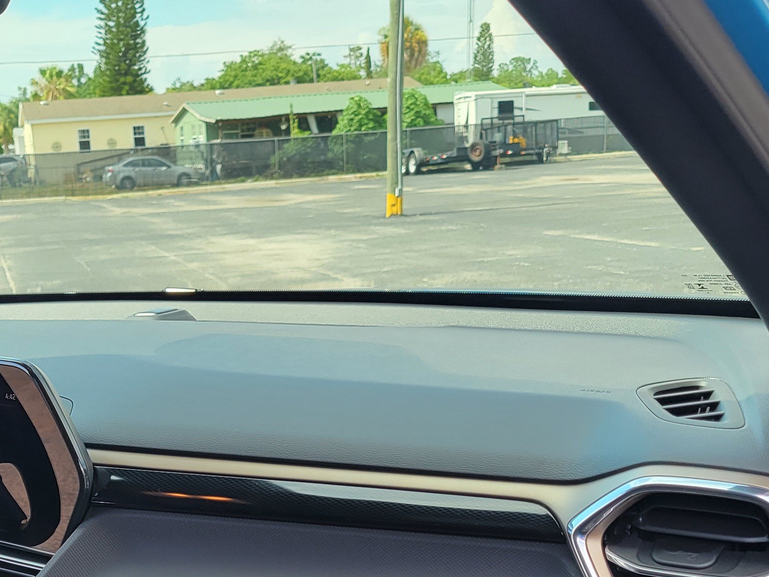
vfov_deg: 22.8
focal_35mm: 62
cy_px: 560
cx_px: 176
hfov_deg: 30.6
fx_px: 1377
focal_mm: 5.4
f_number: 1.8
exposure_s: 1/310
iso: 40
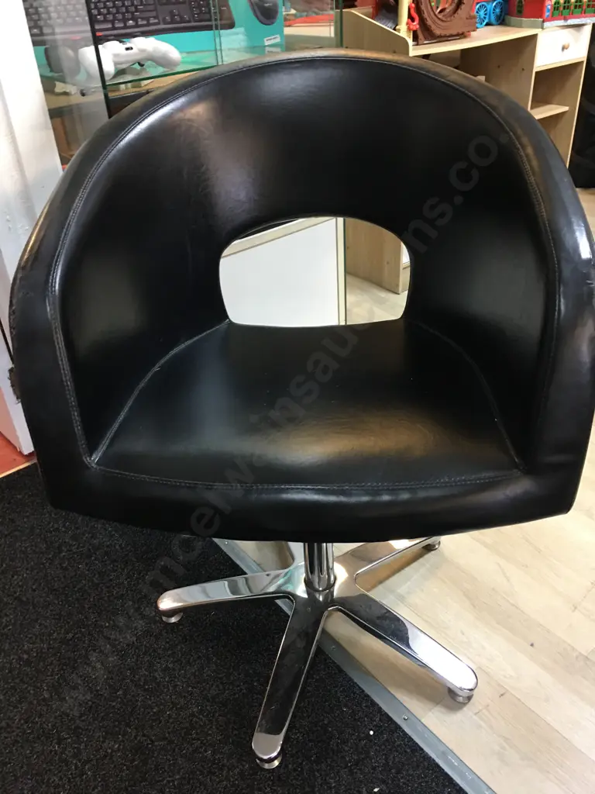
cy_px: 397
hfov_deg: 48.2
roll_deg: +1.0
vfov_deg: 61.7
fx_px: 665
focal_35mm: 29
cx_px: 298
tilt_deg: -32.7
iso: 125
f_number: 2.2
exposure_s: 1/17
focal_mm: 4.15
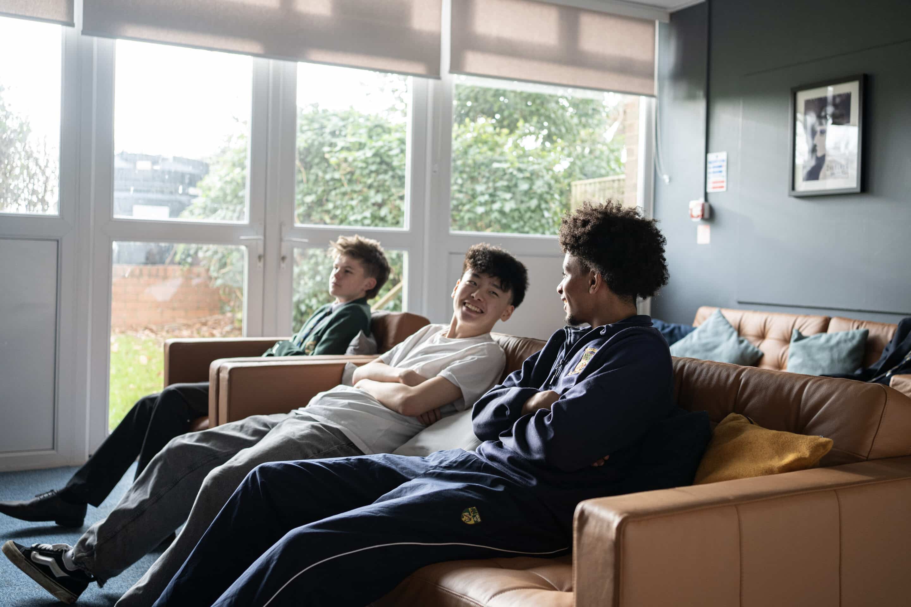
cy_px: 304
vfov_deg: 37.9
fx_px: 886
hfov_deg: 54.4
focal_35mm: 35
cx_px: 456
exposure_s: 1/250
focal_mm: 35
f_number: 2.8
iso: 800
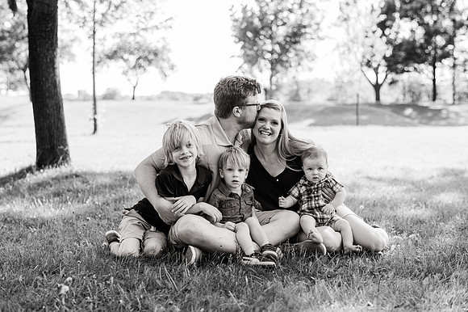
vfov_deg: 23.4
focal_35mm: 58
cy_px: 156
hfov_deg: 34.5
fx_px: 754
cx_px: 234
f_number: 2.8
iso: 160
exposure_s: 1/500
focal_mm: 58
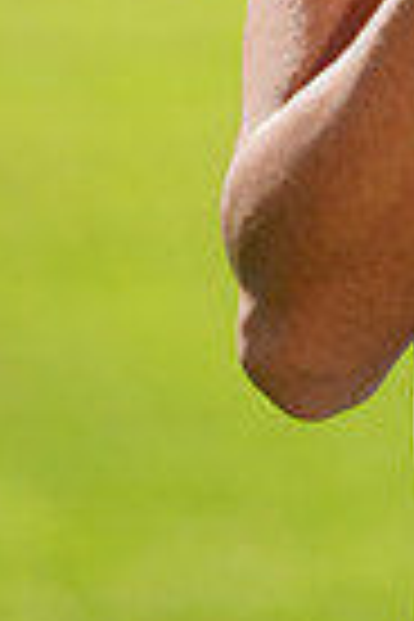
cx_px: 785
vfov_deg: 1.4
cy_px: -562
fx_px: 25976
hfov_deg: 0.9
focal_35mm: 1506
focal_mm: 358
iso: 64
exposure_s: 1/200
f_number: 6.3
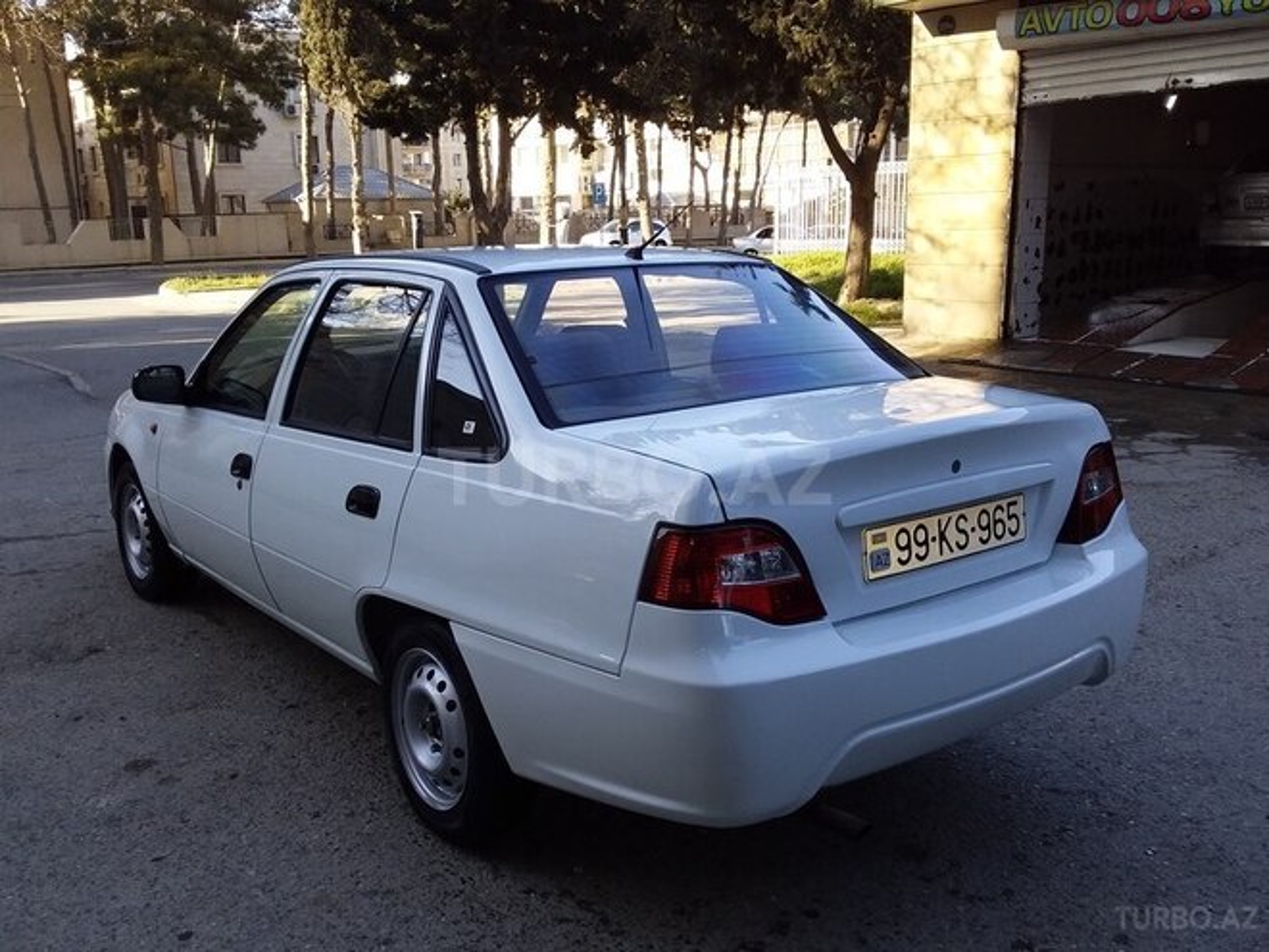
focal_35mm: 31
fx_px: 1136
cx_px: 634
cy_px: 476
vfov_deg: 45.4
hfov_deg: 58.4
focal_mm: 3.3
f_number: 2.2
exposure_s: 1/224
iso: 40
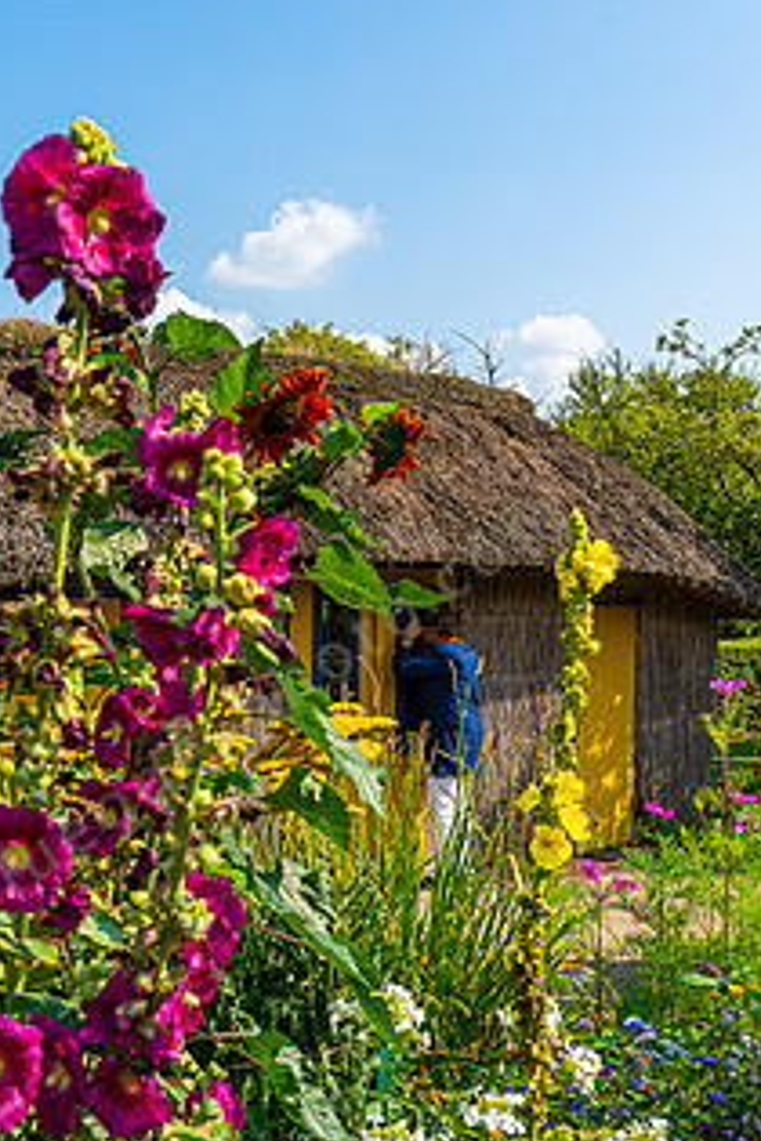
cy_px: 699
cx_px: 268
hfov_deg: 33.2
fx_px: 1268
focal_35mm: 40
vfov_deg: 48.1
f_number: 8
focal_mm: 28
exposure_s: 1/160
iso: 100
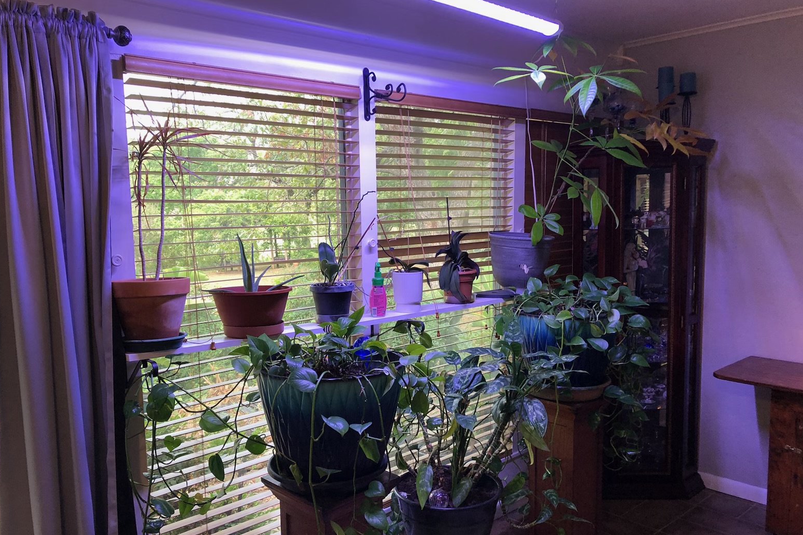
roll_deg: +2.4
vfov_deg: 43.6
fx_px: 669
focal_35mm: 30
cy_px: 285
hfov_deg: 61.9
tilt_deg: -7.0
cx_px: 390
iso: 25
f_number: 1.8
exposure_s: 1/40
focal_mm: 3.99
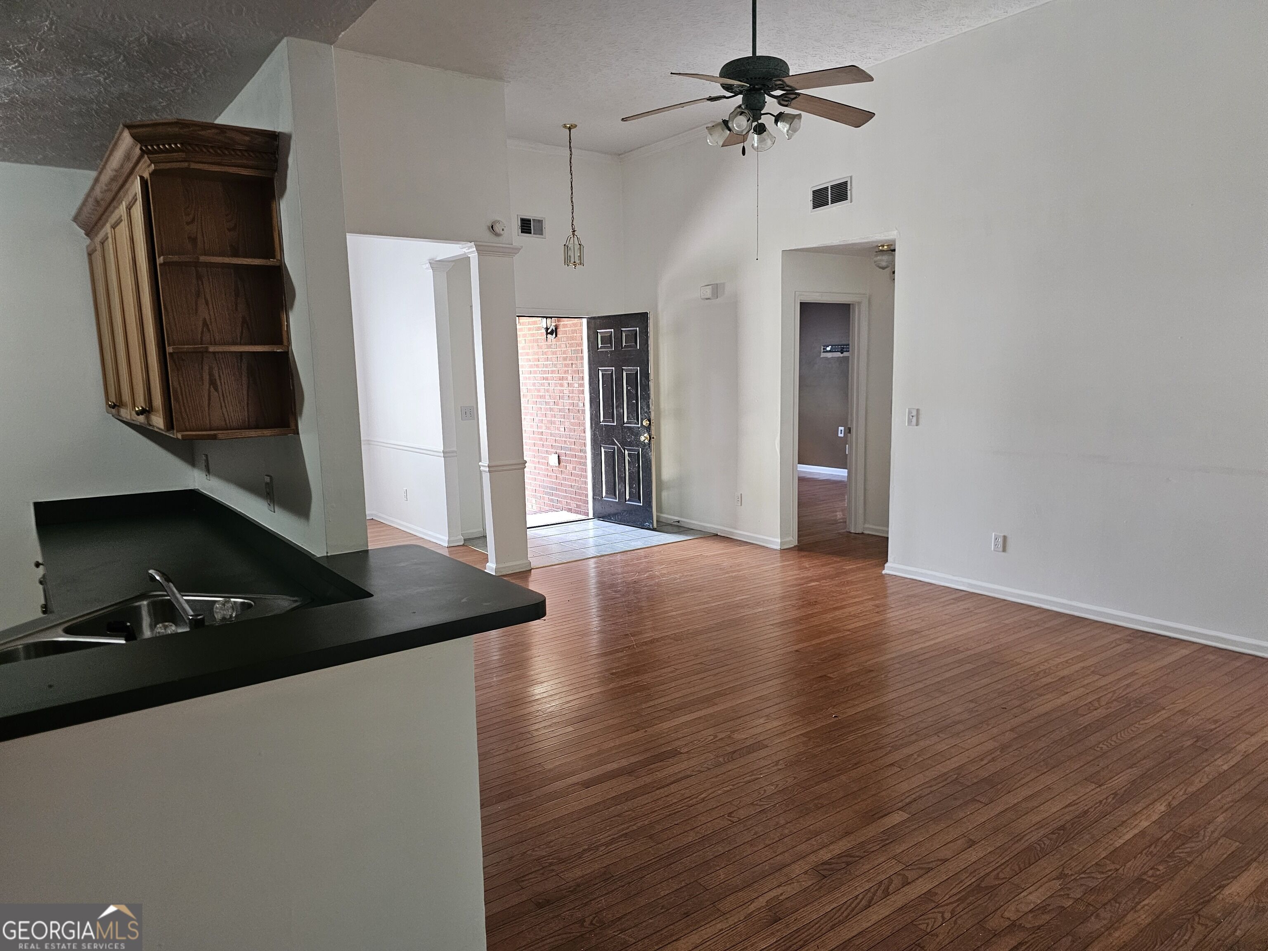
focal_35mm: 23
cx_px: 634
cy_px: 476
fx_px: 843
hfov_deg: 73.9
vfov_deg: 58.9
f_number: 1.7
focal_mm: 6.3
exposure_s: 1/120
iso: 320
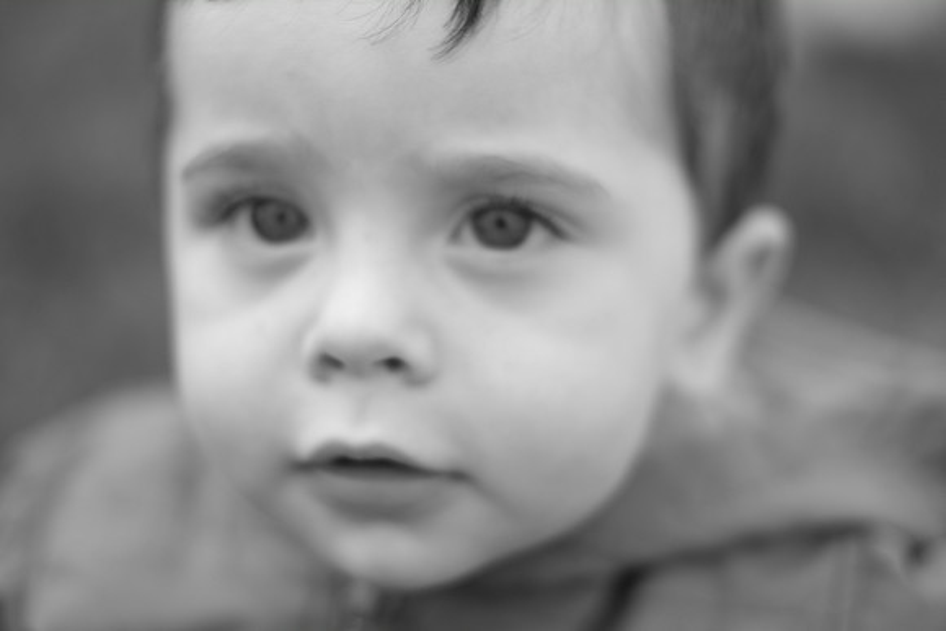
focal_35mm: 53
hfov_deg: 37.5
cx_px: 473
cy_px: 316
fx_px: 1393
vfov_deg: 25.5
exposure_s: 1/1200
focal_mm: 35
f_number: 1.4
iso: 200
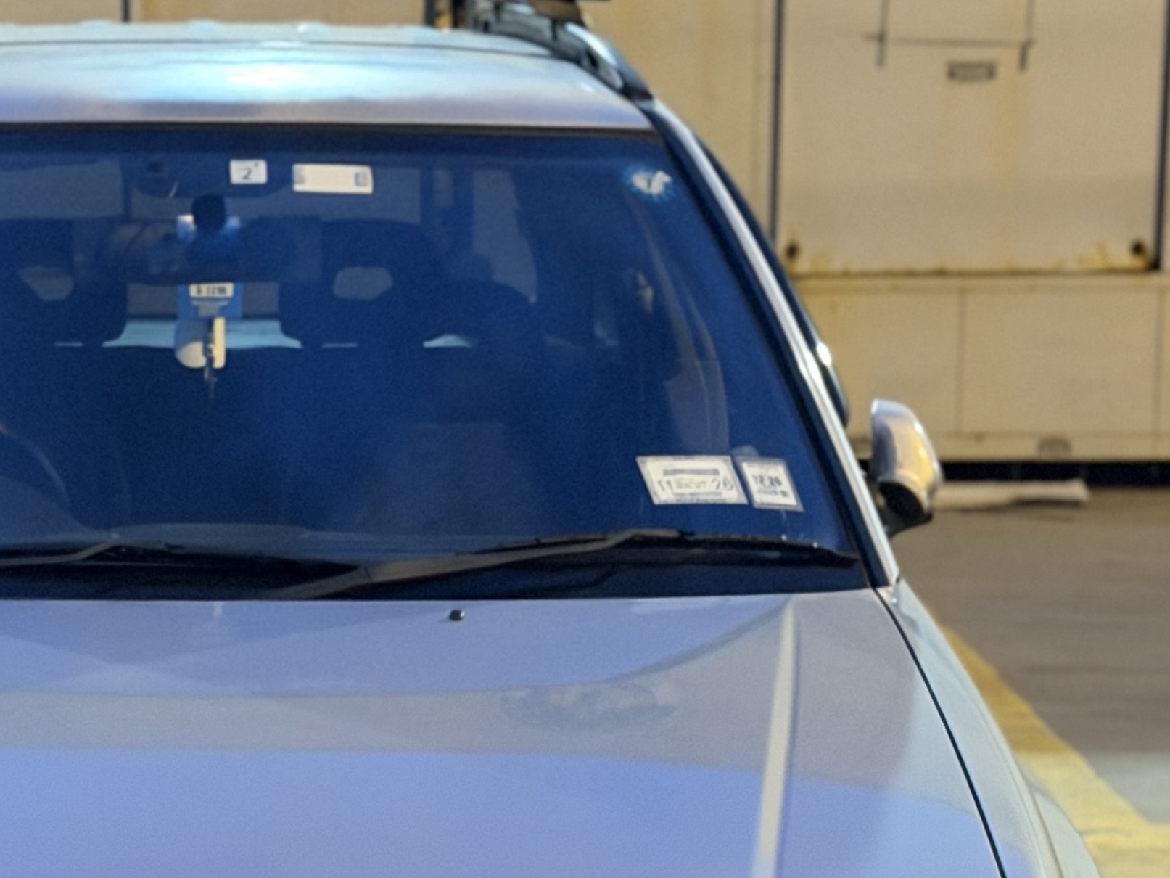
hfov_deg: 16.3
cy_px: 784
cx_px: 205
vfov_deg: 12.3
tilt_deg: -12.5
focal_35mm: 120
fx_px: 4056
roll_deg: -0.7
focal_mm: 6.76
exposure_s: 1/30
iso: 640
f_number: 1.78
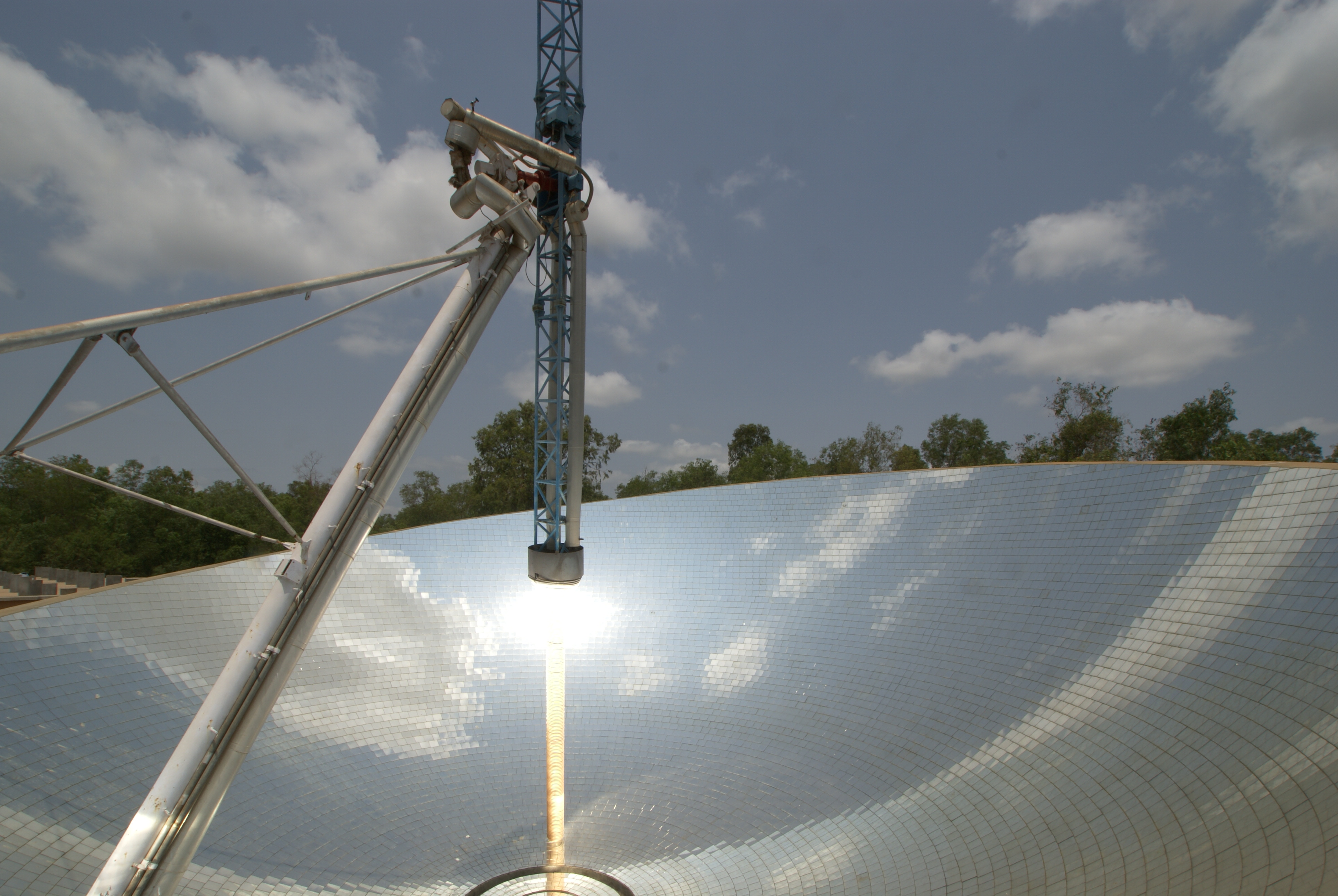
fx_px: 614
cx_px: 669
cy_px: 448
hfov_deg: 94.9
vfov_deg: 72.2
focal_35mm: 16
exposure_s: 1/125
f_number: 16
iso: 80
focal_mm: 11
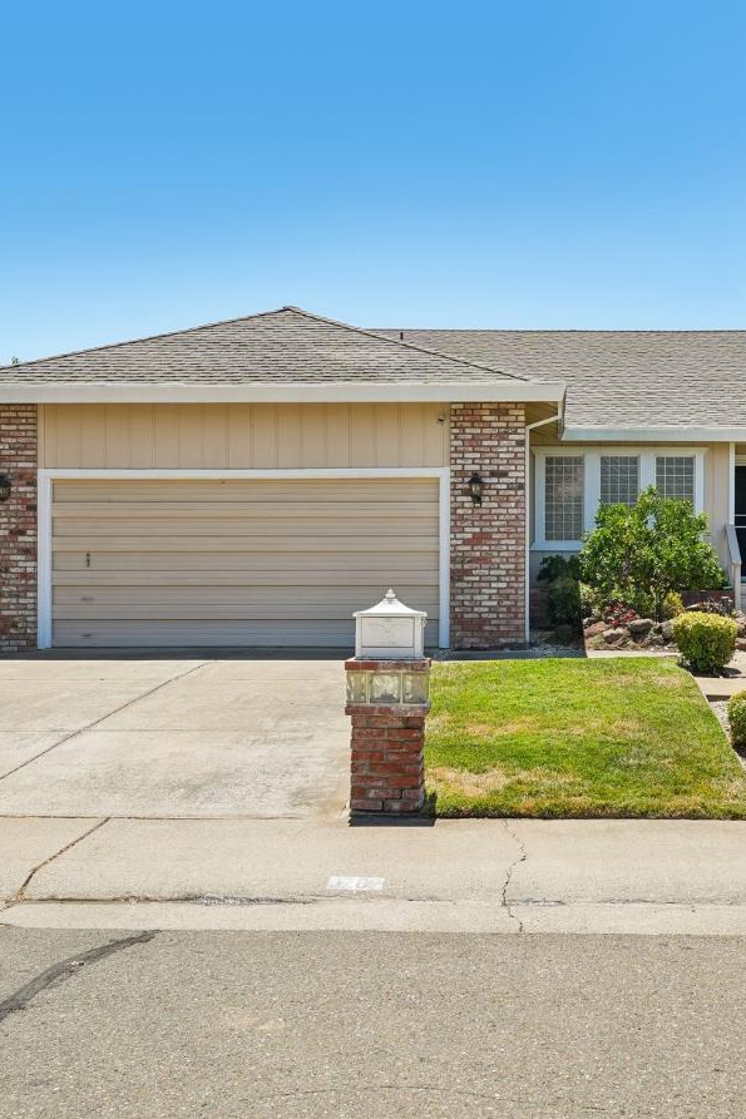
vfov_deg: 46.4
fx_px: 1306
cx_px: 555
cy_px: 592
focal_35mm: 42
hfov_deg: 31.3
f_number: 8
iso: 400
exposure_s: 1/500
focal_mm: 25
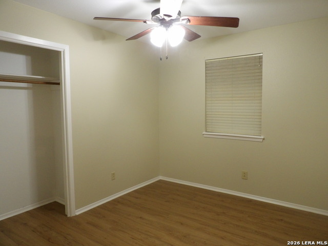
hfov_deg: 71.6
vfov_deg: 56.8
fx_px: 227
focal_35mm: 24
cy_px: 123
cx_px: 164
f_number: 3.2
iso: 437
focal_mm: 4.3
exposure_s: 1/17
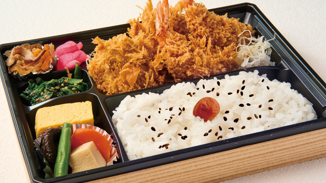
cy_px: 98
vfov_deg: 15.3
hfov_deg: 26.8
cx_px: 163
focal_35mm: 79
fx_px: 683
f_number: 22
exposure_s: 1/125
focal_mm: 75
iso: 200
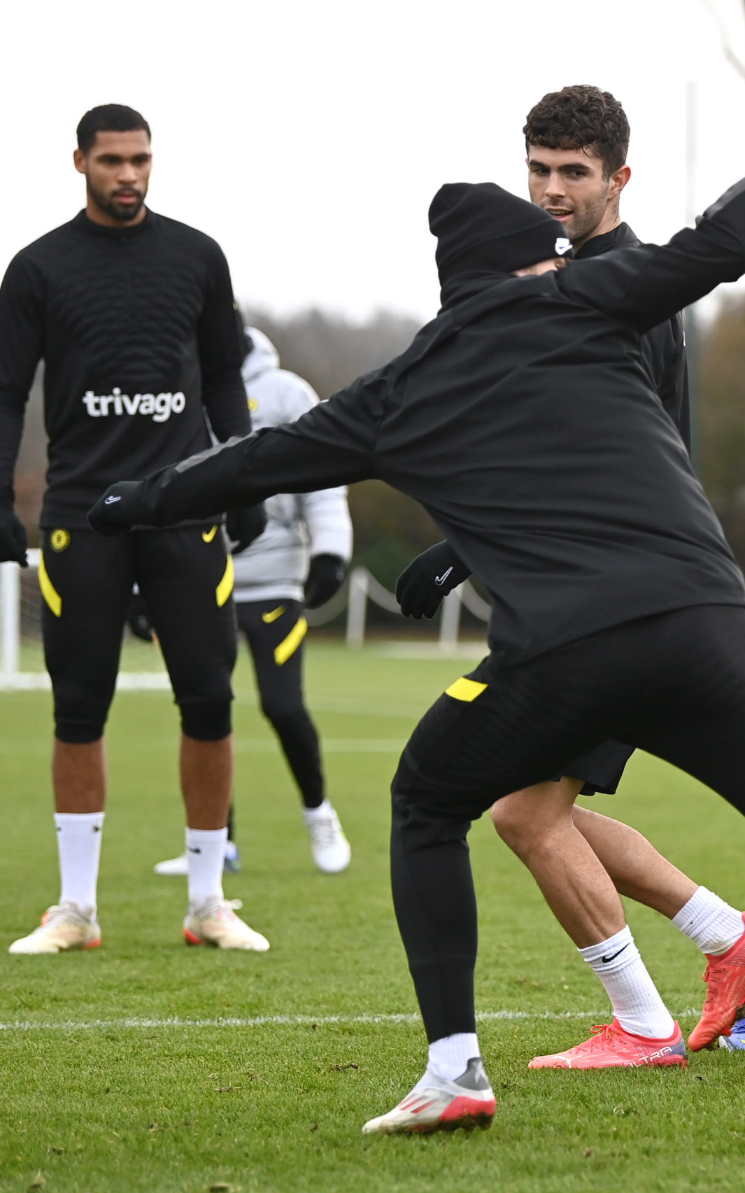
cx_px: 816
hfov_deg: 6.6
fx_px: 6467
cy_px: 596
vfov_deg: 10.5
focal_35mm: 199
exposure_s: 1/2000
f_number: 3.5
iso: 1000
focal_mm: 130
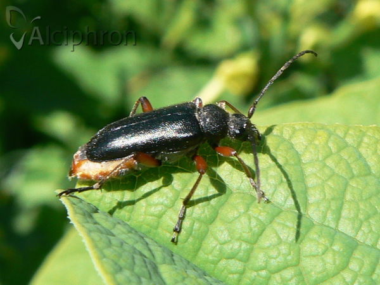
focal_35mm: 36
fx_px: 395
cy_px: 142
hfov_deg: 51.4
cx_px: 190
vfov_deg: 39.7
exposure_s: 1/320
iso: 80
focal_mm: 6
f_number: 5.6
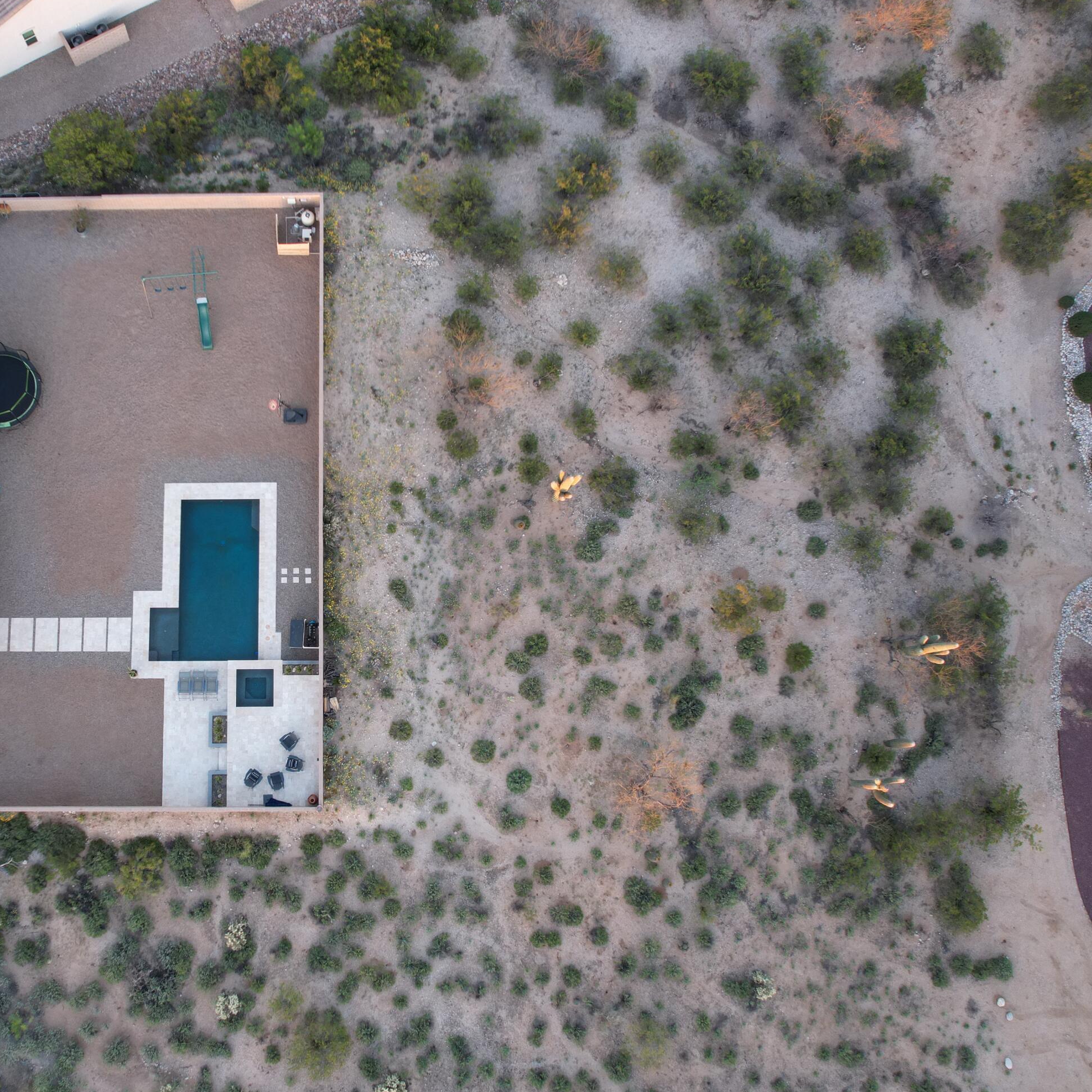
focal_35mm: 29
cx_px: 358
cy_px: 548
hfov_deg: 54.4
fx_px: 1035
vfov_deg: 55.6
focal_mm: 8.38
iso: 330
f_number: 2.8
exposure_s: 1/15
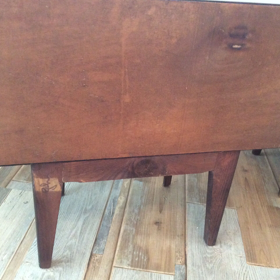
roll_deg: -5.2
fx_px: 348
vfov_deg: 43.9
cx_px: 144
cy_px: 140
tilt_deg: -31.2
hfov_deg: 43.9
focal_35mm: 38
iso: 250
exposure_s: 1/25
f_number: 2.4
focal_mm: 3.3
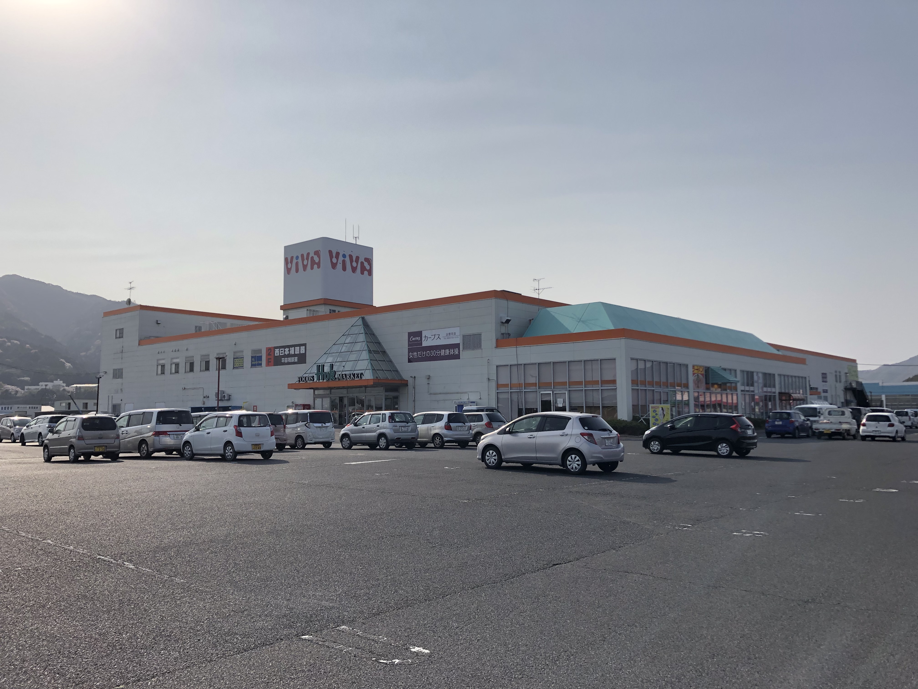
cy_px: 344
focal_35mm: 28
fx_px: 743
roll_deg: +0.4
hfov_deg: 63.4
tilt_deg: +7.3
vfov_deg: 49.7
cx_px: 459
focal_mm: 3.99
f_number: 1.8
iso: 25
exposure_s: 1/3247
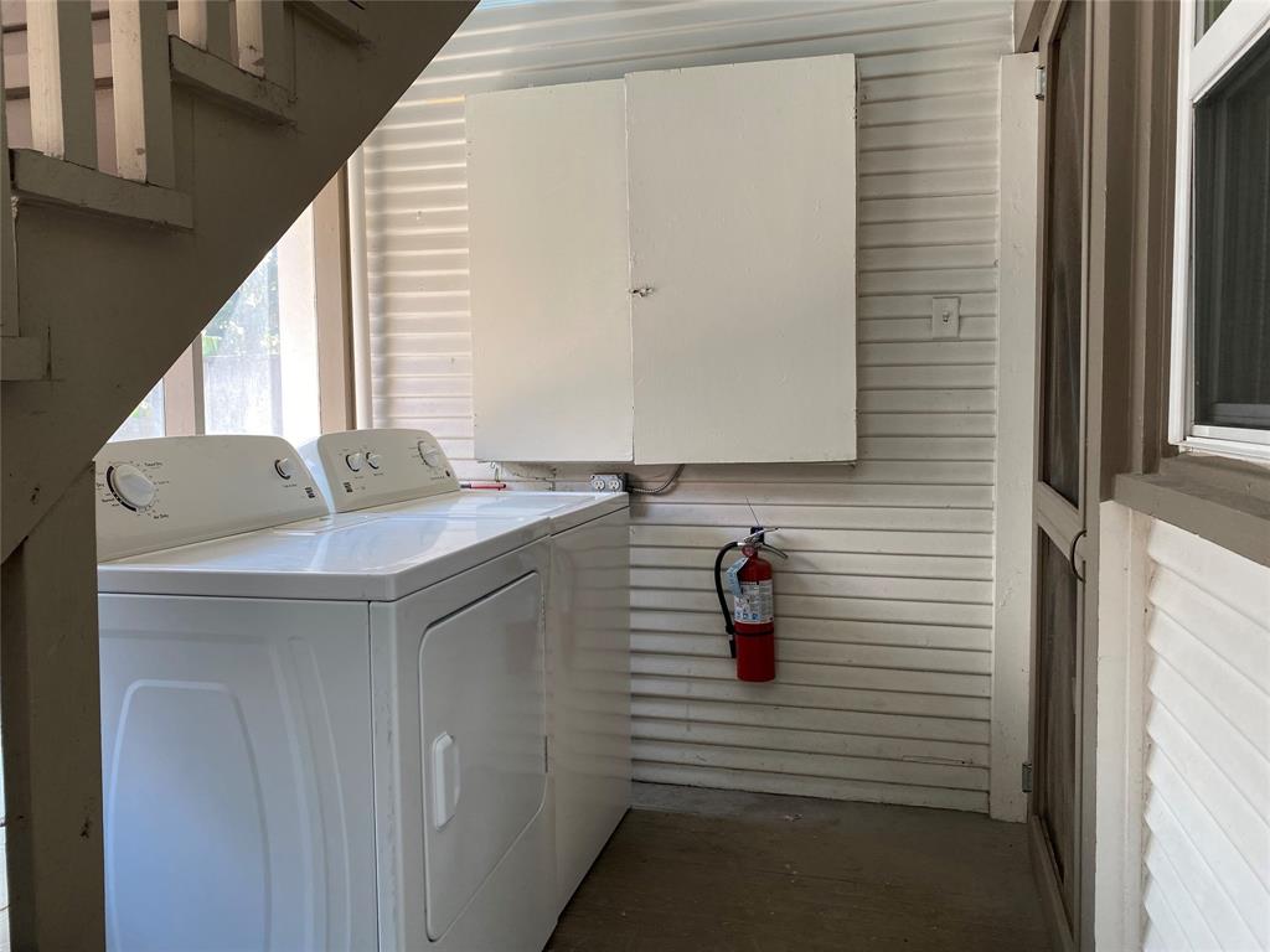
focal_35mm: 26
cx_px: 635
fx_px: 954
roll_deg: +0.4
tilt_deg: -3.5
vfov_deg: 53.1
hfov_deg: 67.3
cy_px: 476
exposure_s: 1/121
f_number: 1.8
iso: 80
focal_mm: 4.25
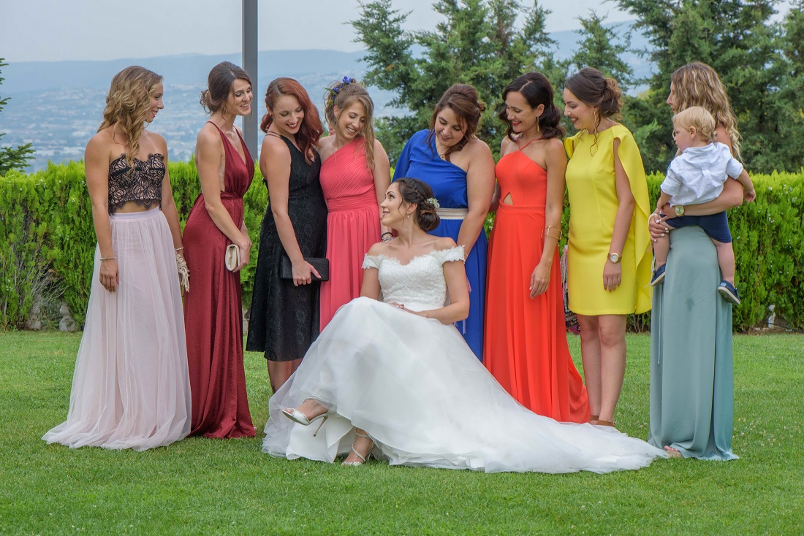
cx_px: 402
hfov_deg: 19.5
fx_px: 2345
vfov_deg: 13.0
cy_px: 268
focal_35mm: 105
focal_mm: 105
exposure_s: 1/200
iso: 500
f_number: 9
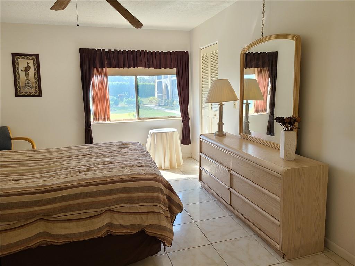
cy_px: 133
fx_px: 267
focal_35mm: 26
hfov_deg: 67.3
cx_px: 178
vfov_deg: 53.1
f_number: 1.8
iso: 64
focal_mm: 5.4
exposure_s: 1/119
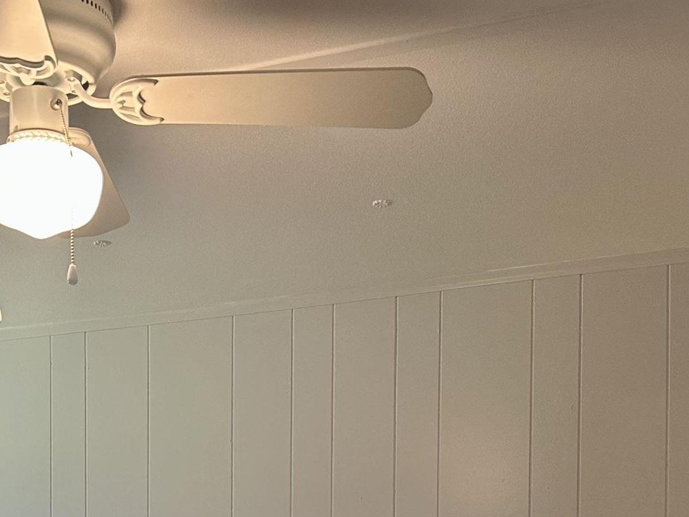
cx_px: 197
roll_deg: -1.5
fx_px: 1334
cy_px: 670
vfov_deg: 20.1
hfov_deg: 28.7
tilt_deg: +1.7
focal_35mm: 67
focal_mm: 6.86
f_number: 1.78
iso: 160
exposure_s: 1/60
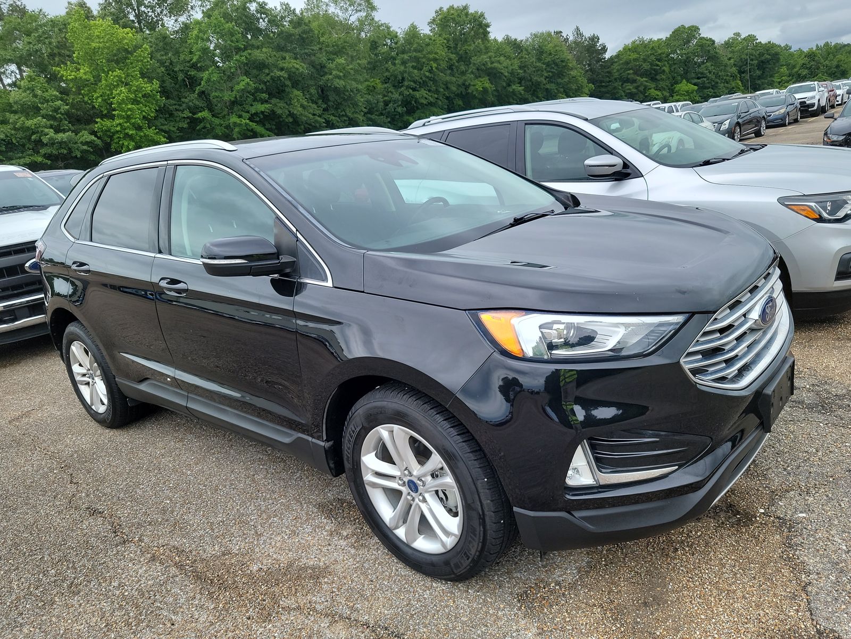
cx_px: 426
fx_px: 590
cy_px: 320
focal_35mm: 24
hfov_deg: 71.6
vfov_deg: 56.8
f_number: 1.8
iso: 50
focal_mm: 6.7
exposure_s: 1/331
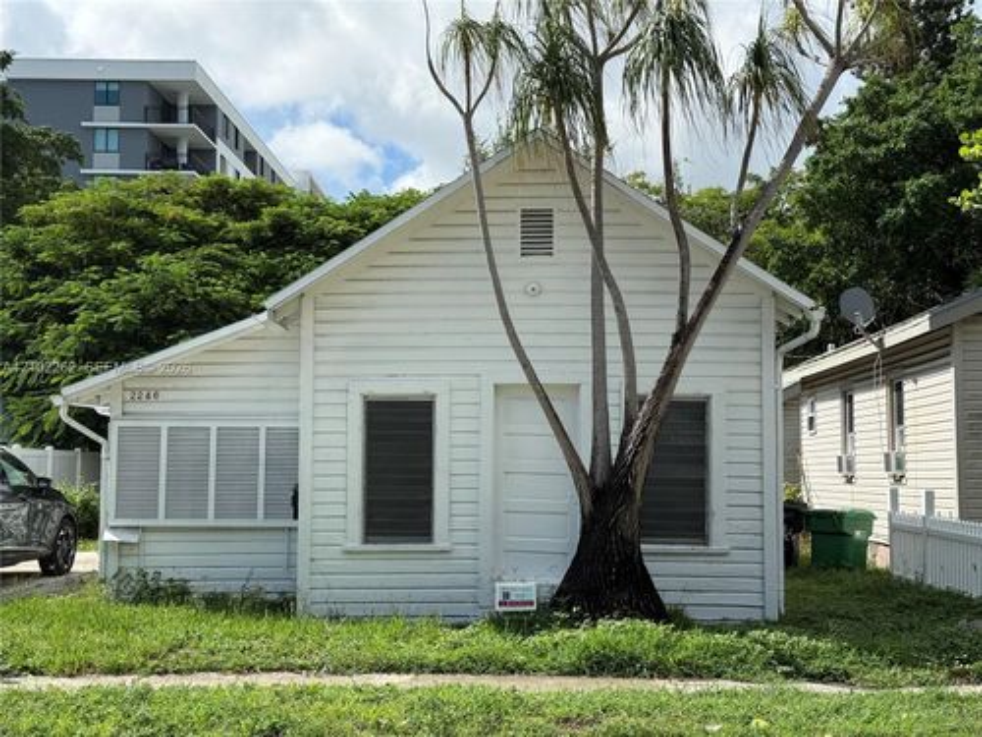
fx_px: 1362
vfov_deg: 30.3
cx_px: 491
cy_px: 368
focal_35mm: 48
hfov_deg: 39.7
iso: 80
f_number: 1.78
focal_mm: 6.76
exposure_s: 1/6024
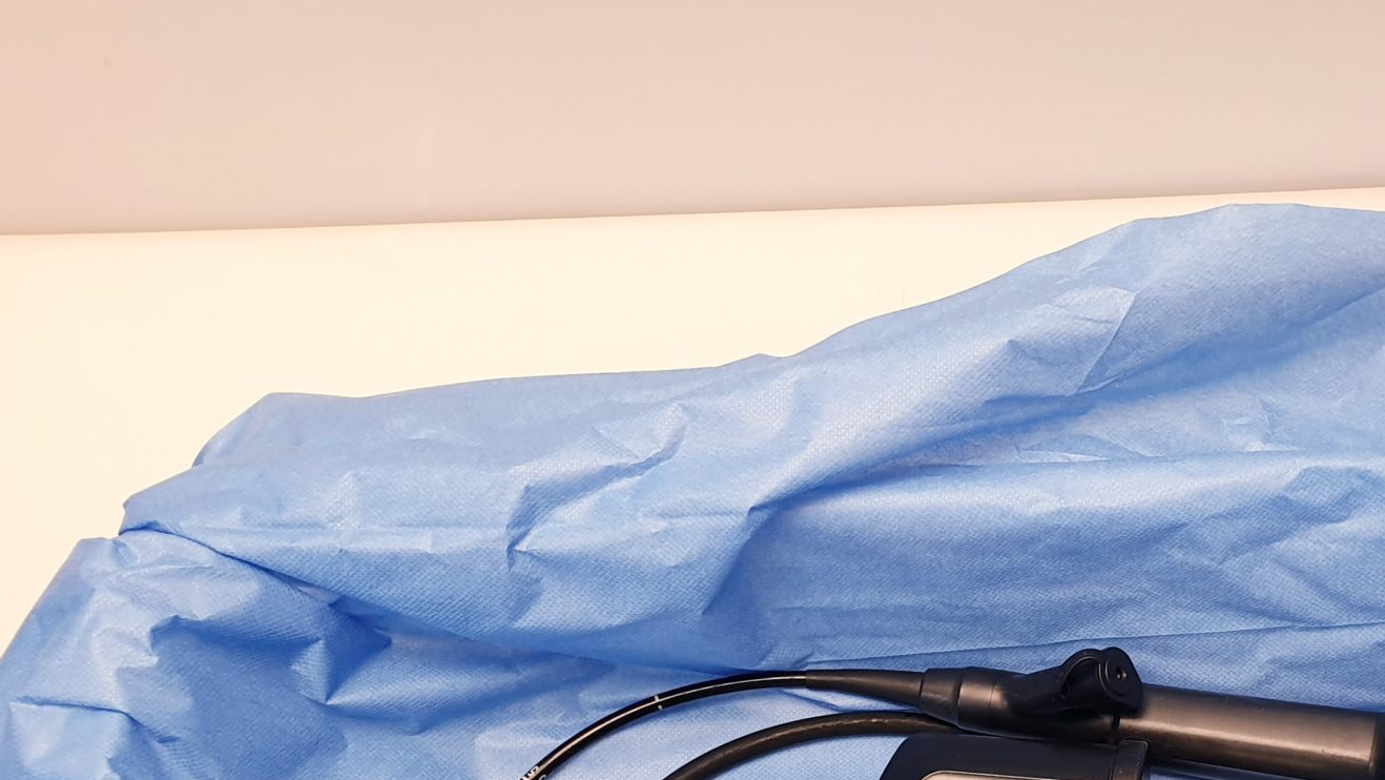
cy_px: 868
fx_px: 2020
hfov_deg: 36.8
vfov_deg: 20.7
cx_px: 1060
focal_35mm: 55
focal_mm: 4.3
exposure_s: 1/50
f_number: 2.4
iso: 64
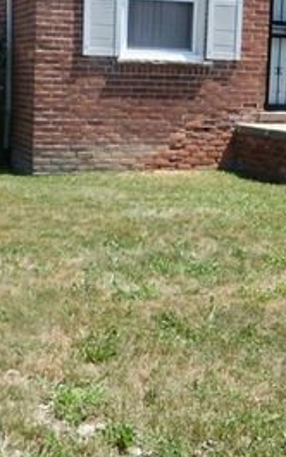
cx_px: 91
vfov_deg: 34.3
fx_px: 735
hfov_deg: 21.9
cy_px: 158
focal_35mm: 59
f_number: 7.1
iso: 100
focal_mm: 10
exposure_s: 1/200
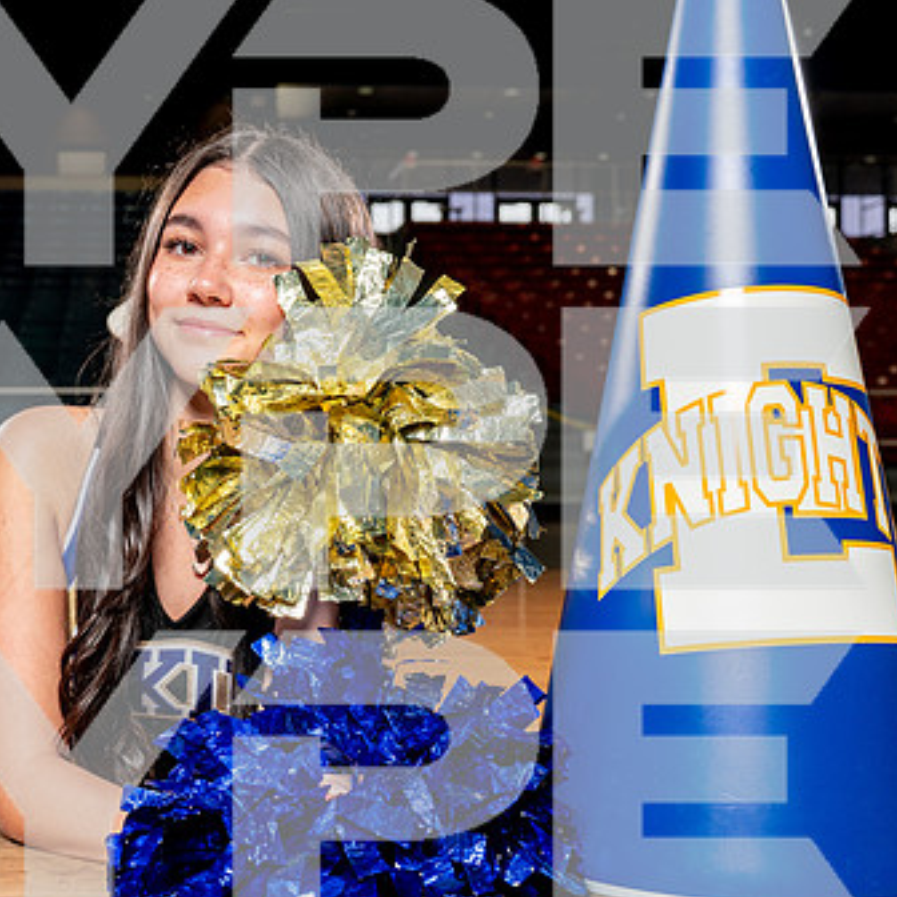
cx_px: 198
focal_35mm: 56
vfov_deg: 30.6
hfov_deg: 29.9
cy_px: 454
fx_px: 1642
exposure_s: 1/250
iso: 200
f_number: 5.6
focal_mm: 33
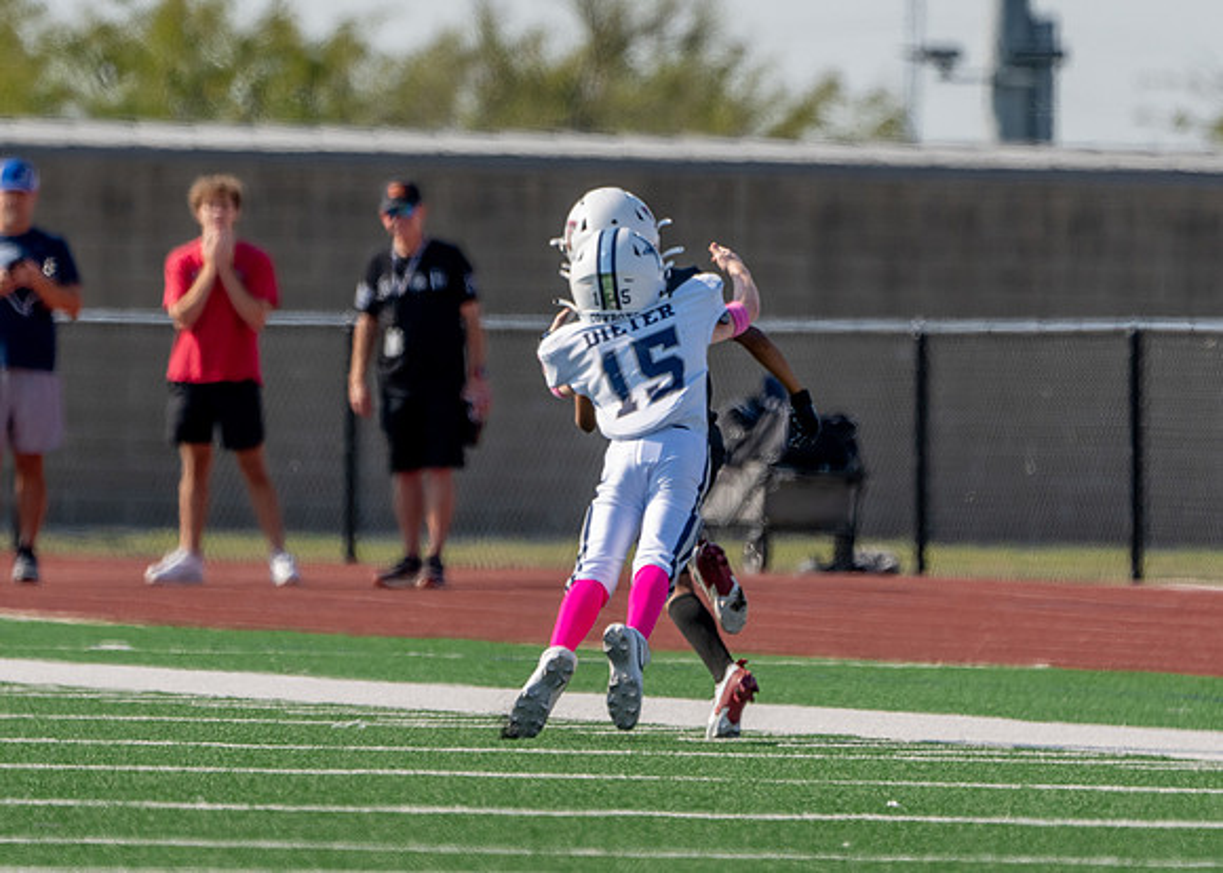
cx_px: 563
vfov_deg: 2.0
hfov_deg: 2.8
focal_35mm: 723
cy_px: 333
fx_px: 25091
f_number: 5.6
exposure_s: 1/1250
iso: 250
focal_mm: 400
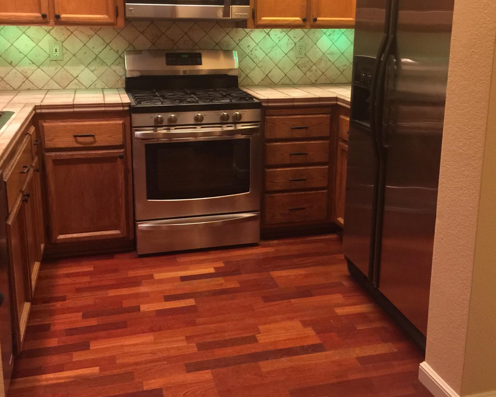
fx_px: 558
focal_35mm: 38
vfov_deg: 38.8
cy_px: 143
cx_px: 247
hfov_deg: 47.9
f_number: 2.2
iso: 125
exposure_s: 1/15
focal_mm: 4.15
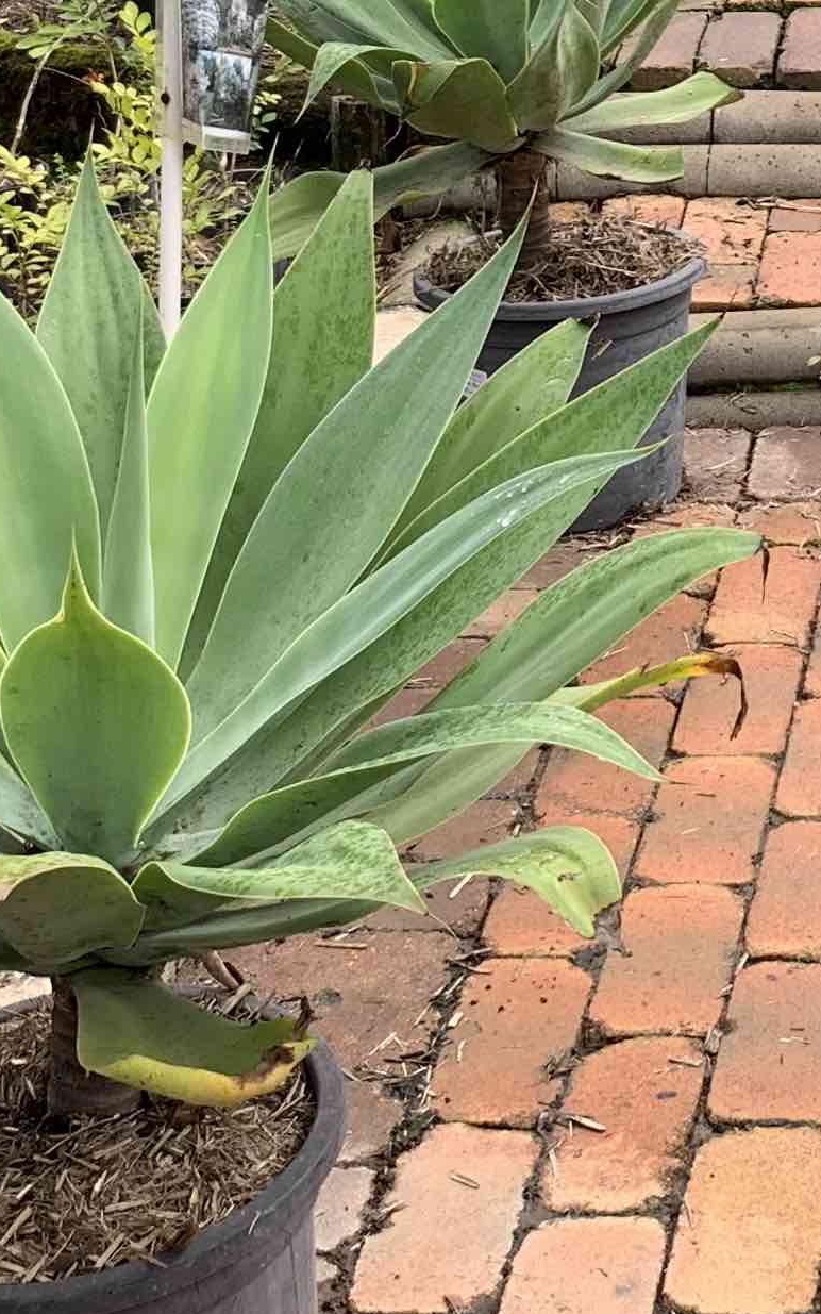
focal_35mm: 90
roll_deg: -0.4
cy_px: -145
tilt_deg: -10.0
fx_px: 3222
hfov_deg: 14.1
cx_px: 956
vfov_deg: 21.8
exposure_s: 1/157
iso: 25
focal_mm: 4.25
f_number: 1.8
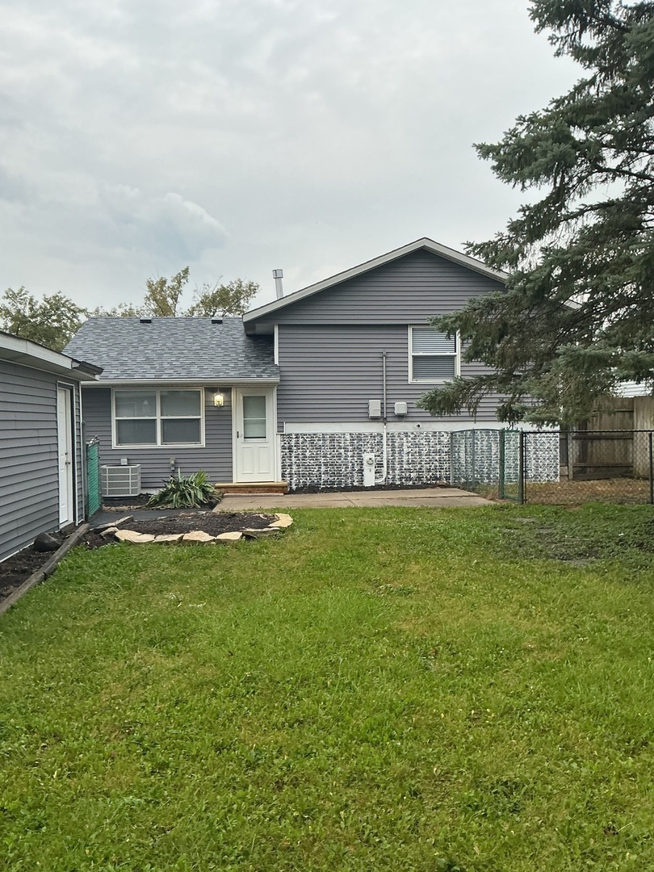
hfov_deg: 48.2
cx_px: 327
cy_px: 436
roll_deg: +0.1
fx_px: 731
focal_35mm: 29
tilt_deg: +0.2
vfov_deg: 61.7
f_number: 1.8
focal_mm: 3
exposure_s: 1/120
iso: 32
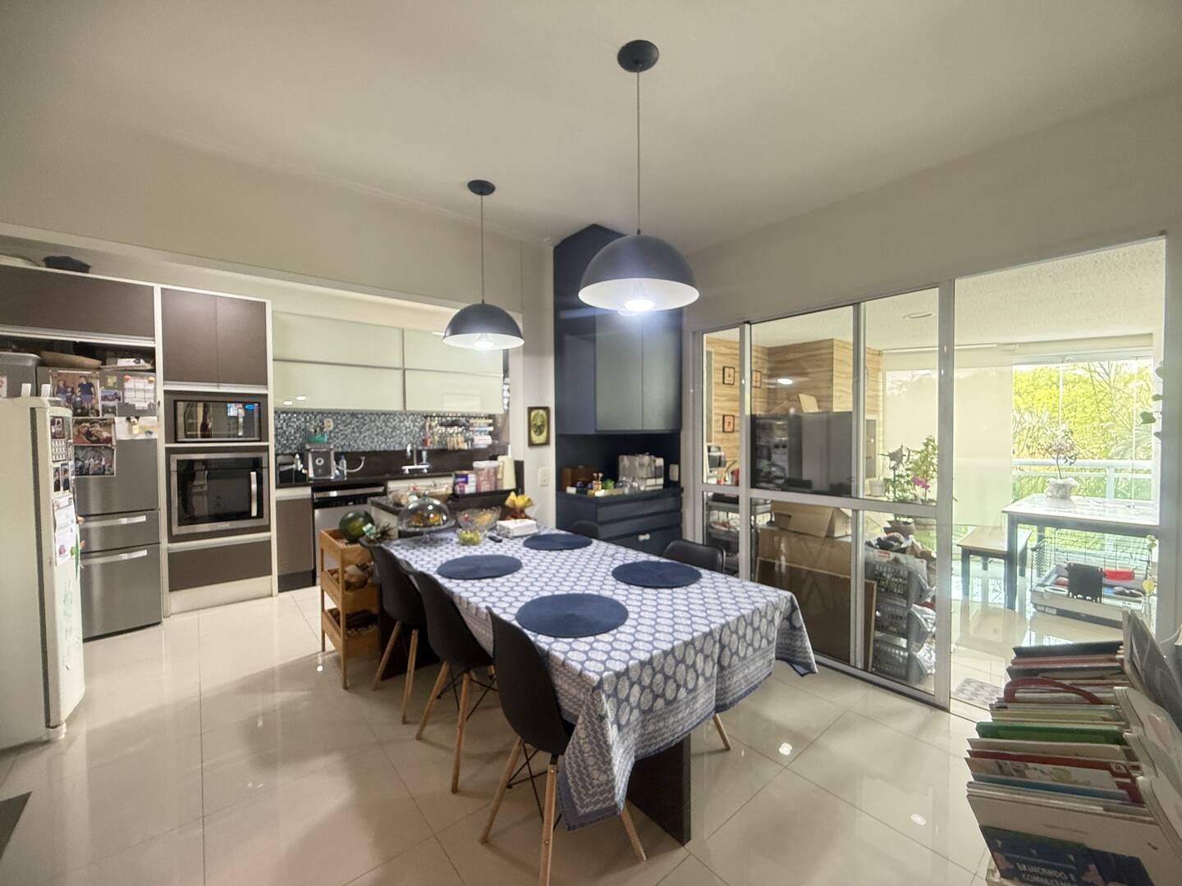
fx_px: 478
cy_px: 443
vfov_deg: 85.7
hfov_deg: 102.1
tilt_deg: -0.7
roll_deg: -0.3
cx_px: 591
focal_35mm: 14
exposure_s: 1/60
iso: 500
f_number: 2.2
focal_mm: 2.22
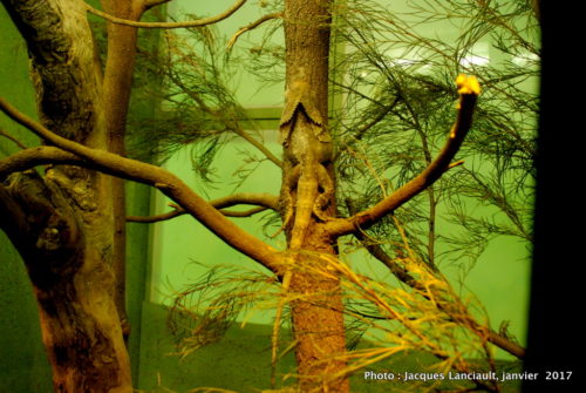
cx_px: 293
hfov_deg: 46.3
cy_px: 196
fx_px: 685
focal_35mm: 42
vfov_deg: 32.0
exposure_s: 1/125
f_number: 4
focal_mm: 28
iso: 1600
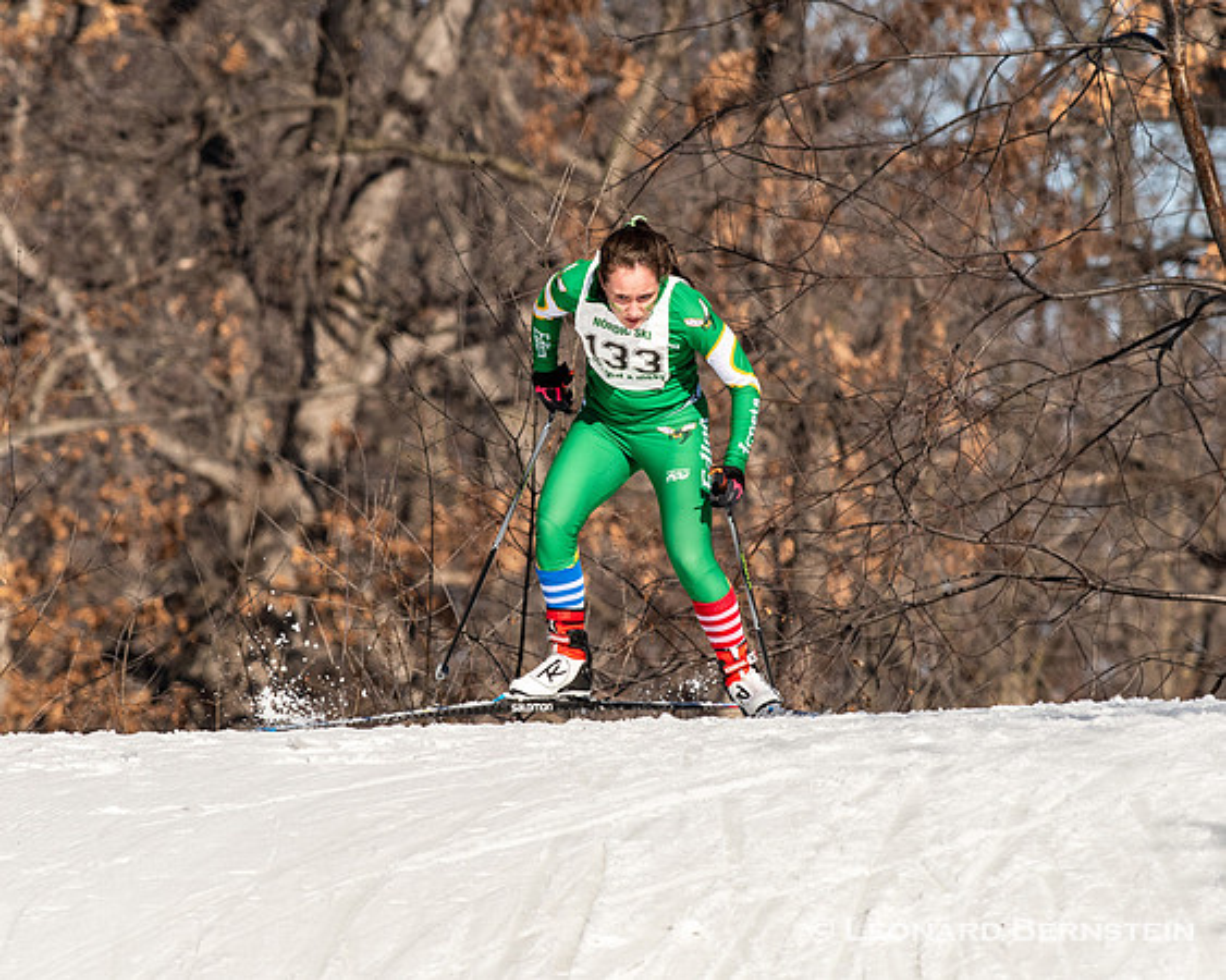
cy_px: 525
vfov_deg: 2.9
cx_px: 597
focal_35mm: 543
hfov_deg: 3.6
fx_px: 19684
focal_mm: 300
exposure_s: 1/2000
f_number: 8
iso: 400
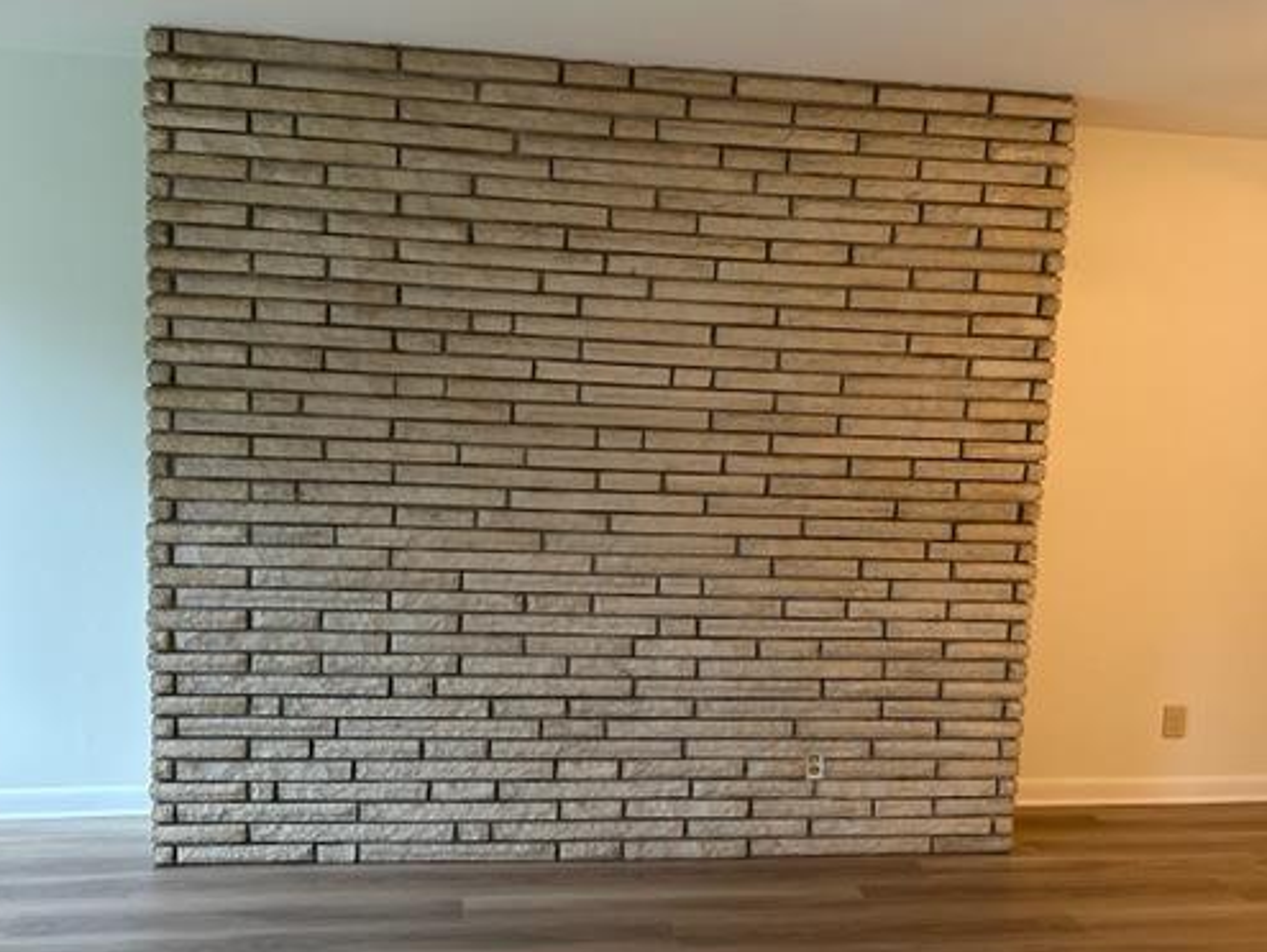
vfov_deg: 45.5
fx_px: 1135
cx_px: 614
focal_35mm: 31
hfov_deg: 58.3
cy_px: 489
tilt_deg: -6.8
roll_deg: -2.3
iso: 320
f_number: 1.78
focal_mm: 6.86
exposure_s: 1/60
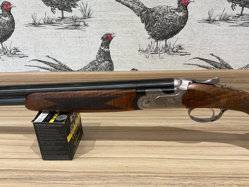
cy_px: 94
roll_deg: +2.2
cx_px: 124
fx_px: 209
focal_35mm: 29
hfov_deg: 61.7
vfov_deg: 48.2
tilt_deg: -25.3
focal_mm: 3
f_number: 1.8
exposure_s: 1/60
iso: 200
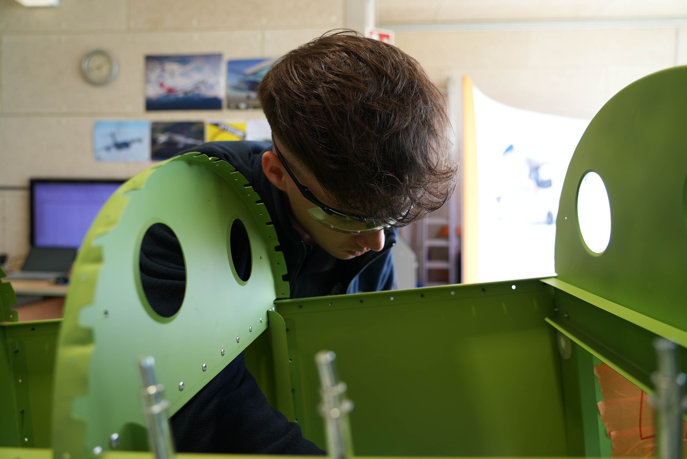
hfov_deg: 73.7
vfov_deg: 53.2
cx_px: 344
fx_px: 458
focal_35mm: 24
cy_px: 230
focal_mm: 24
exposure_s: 1/160
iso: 250
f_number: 4
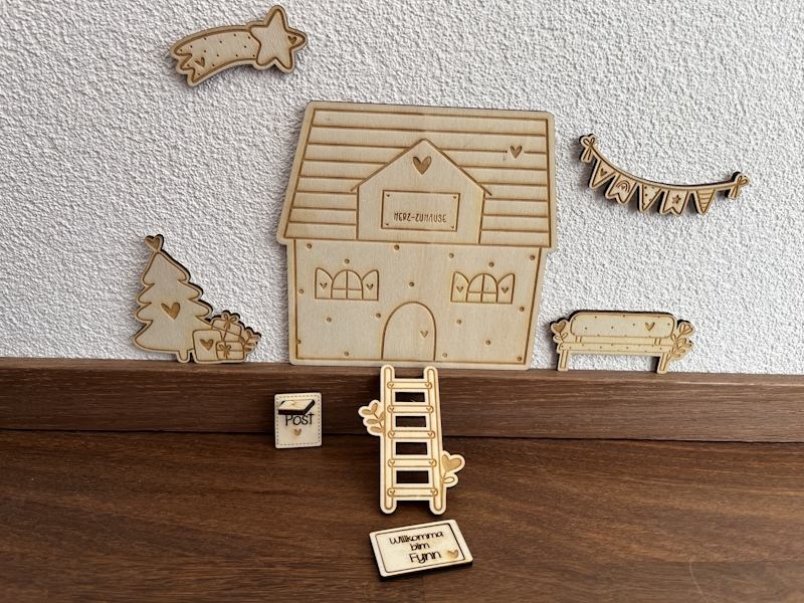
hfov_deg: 67.3
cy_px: 302
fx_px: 604
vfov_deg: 53.1
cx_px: 402
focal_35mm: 26
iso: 64
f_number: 1.6
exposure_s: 1/121
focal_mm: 5.1
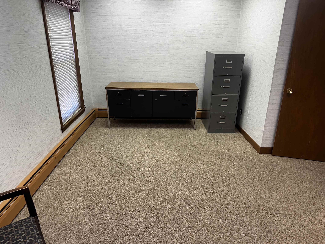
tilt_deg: -18.7
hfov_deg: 71.6
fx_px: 225
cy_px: 122
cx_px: 162
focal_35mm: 24
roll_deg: +0.4
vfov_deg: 56.8
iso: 100
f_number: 1.78
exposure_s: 1/120
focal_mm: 6.86
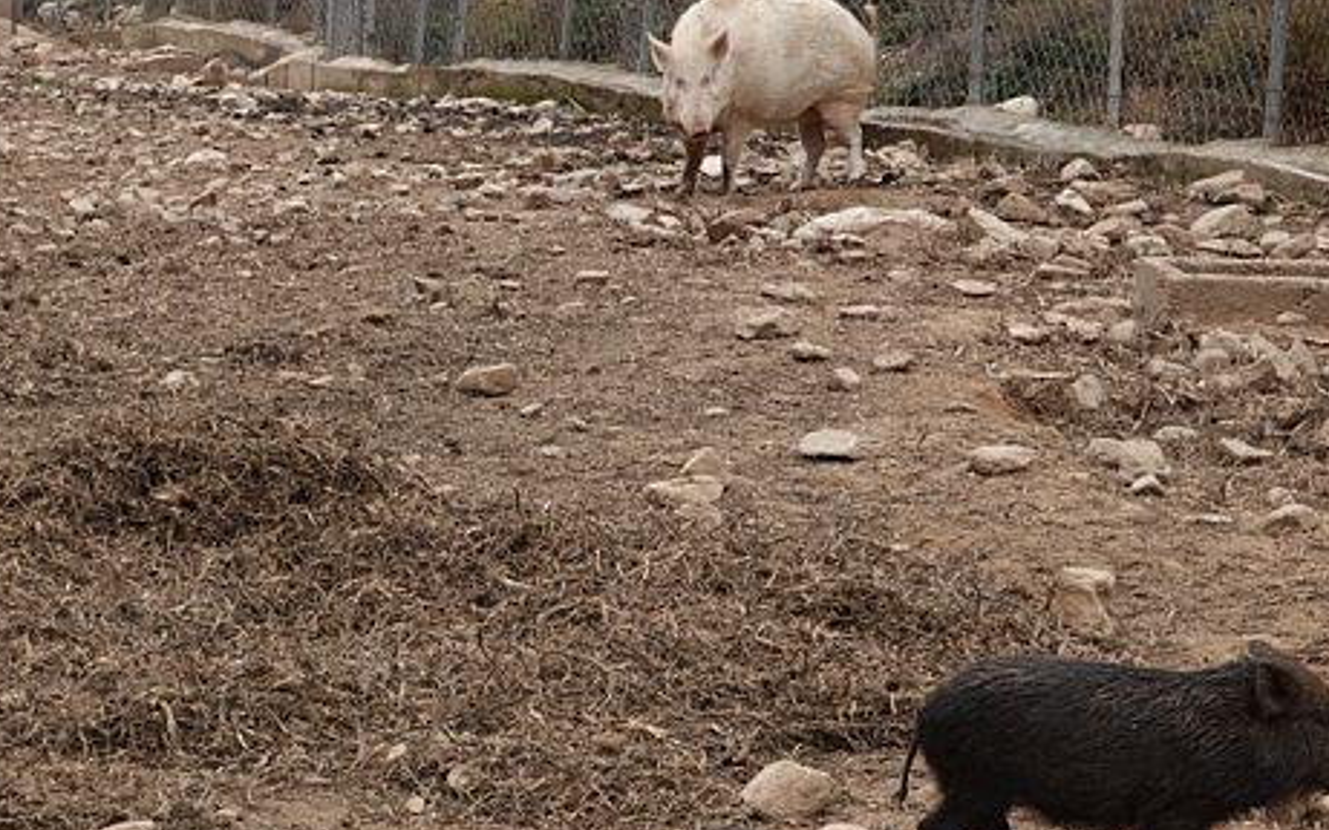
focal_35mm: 122
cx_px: 26
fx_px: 4418
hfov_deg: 16.8
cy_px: 597
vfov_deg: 10.7
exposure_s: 1/100
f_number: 4
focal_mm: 16.86
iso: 100
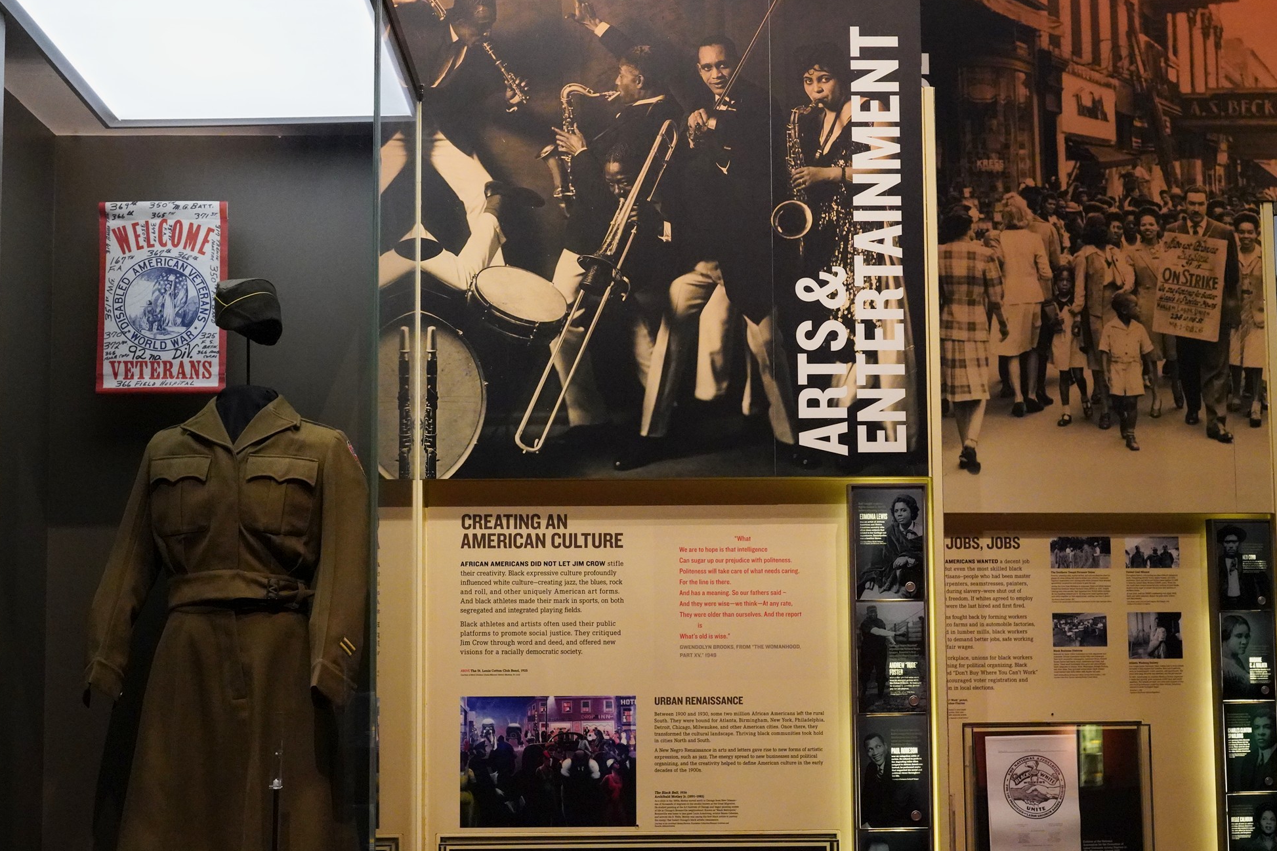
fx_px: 1312
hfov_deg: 51.9
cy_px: 418
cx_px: 637
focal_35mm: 37
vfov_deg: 35.9
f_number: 8
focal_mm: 36
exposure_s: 1/80
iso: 10000
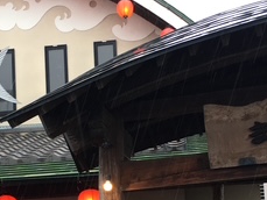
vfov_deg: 17.4
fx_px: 625
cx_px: 131
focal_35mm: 81
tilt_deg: +7.9
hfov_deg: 24.1
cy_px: 240
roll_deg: +2.0
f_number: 2.2
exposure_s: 1/60
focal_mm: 4.15
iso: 25
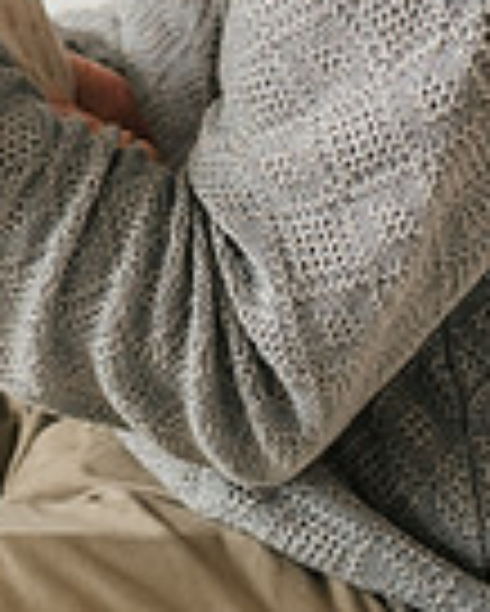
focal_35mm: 155
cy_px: -315
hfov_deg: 9.8
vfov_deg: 11.9
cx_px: -148
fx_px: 2807
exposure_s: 1/250
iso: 1600
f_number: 2.8
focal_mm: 50
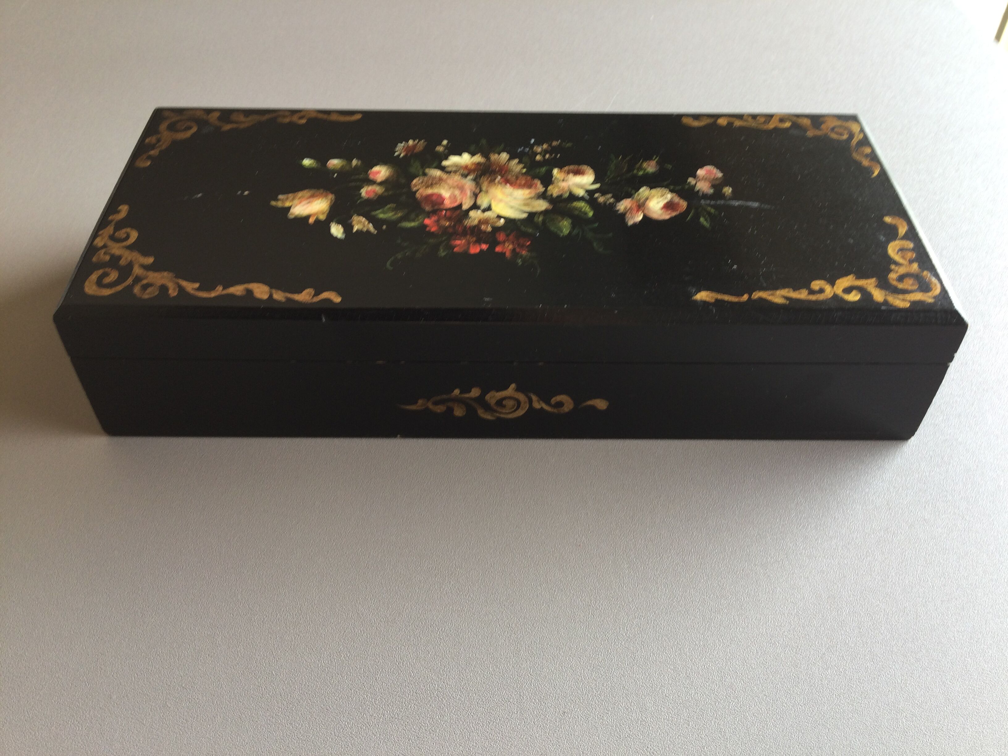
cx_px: 504
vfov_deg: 45.4
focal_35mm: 31
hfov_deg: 58.4
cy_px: 378
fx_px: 903
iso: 25
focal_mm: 3.3
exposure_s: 1/50
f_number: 2.4
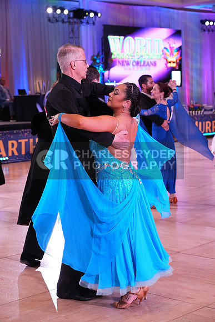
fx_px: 627
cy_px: 161
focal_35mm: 70
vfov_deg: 28.8
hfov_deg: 19.5
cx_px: 108
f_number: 5
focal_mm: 70
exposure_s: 1/320
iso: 3200
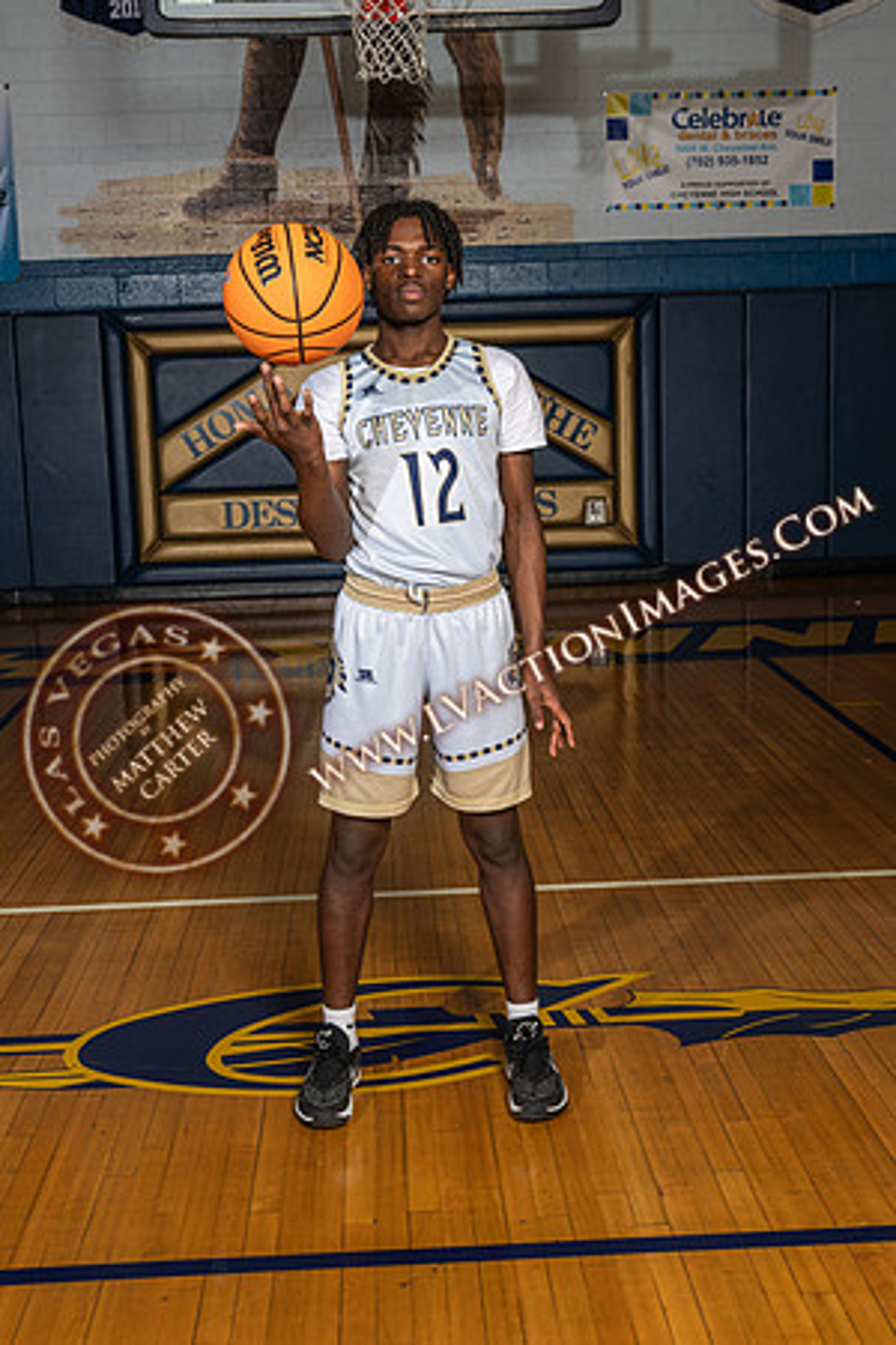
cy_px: 672
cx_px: 448
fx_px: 1680
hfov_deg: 29.9
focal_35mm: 45
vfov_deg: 43.6
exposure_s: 1/125
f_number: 7.1
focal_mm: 45
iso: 125
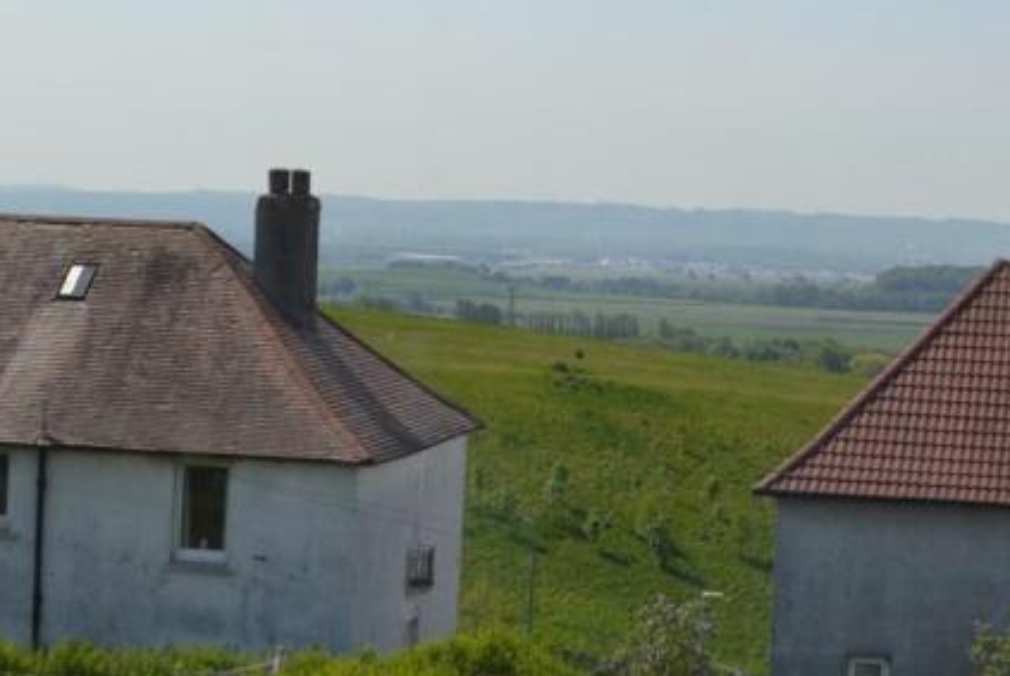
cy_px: 171
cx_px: 684
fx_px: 3258
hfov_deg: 17.6
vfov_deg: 11.8
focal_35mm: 116
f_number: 8
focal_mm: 50
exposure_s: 1/250
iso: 100
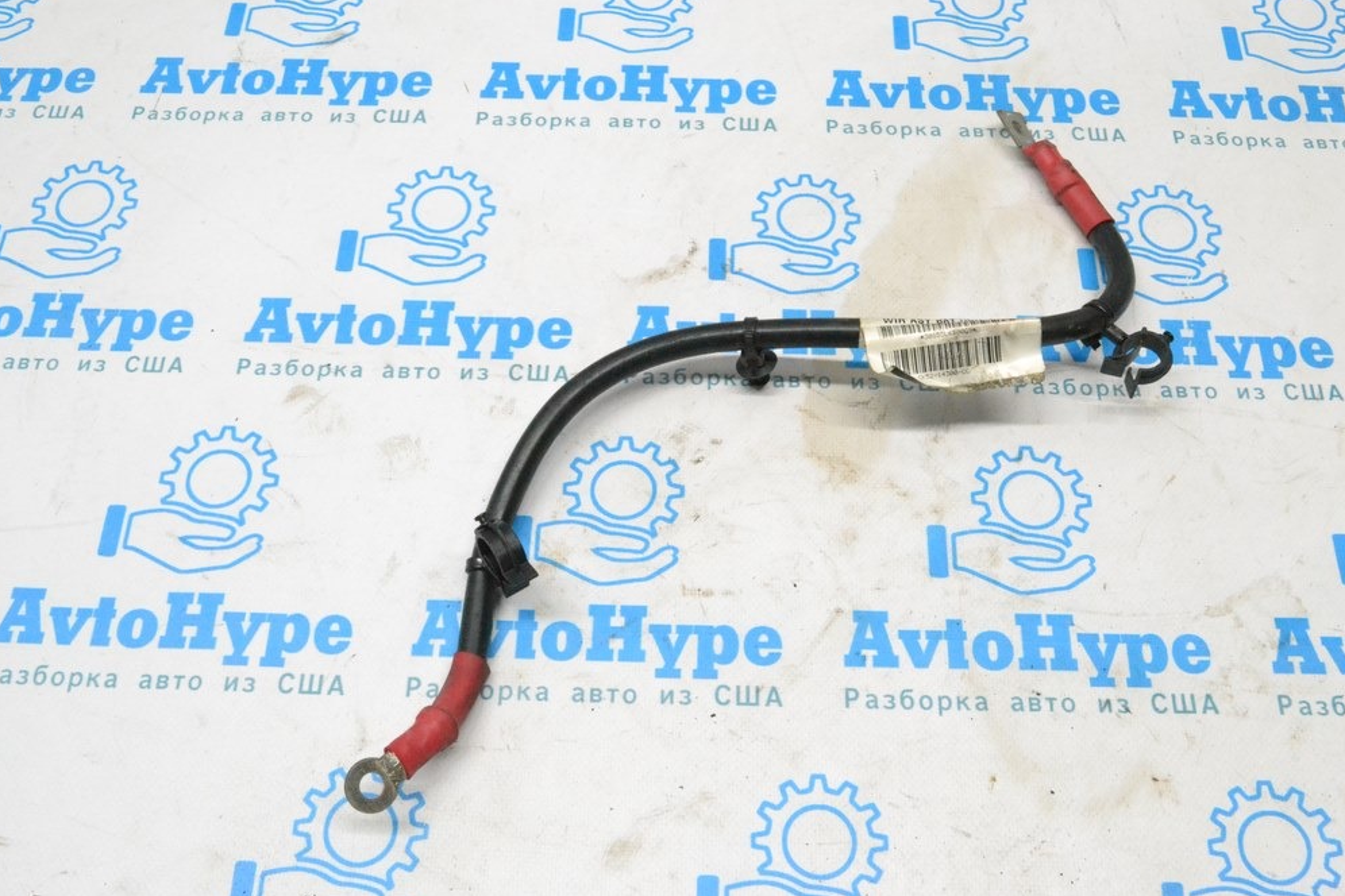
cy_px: 445
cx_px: 686
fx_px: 1382
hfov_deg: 51.9
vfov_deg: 35.9
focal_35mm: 37
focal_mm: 24
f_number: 11
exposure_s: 1/160
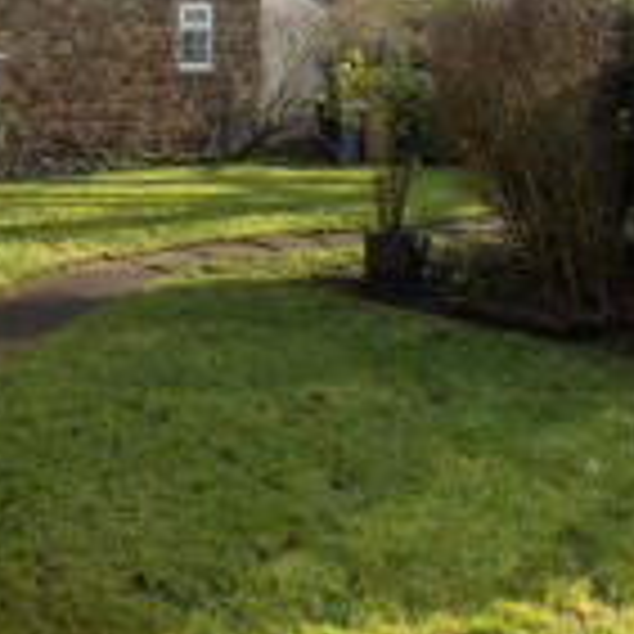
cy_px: 20
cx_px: 135
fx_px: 953
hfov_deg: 35.7
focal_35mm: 46
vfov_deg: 34.0
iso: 560
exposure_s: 1/100
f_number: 10
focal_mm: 16
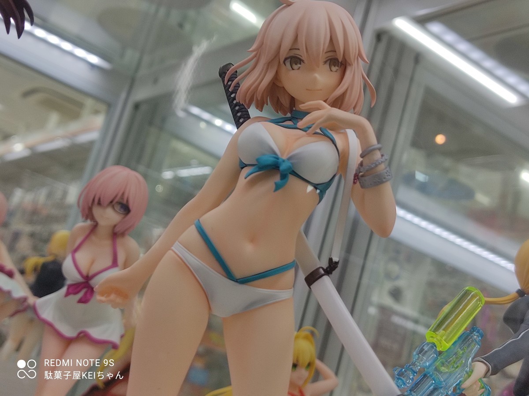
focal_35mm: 26
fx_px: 397
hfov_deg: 67.3
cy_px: 198
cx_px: 264
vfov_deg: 53.1
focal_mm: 4.74
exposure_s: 1/100
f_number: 1.79
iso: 145
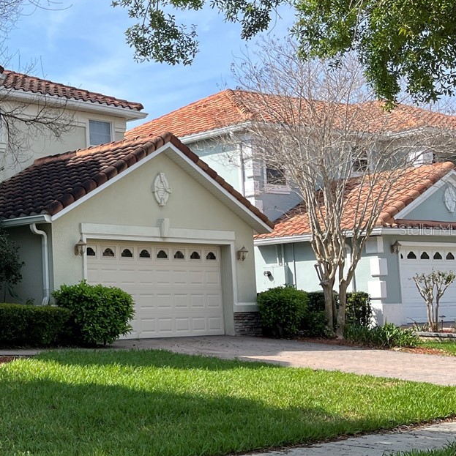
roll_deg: +0.8
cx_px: -118
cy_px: 229
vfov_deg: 29.1
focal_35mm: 59
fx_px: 879
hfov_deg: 25.5
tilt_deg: +6.0
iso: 50
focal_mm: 5.1
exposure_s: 1/1517
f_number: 1.6
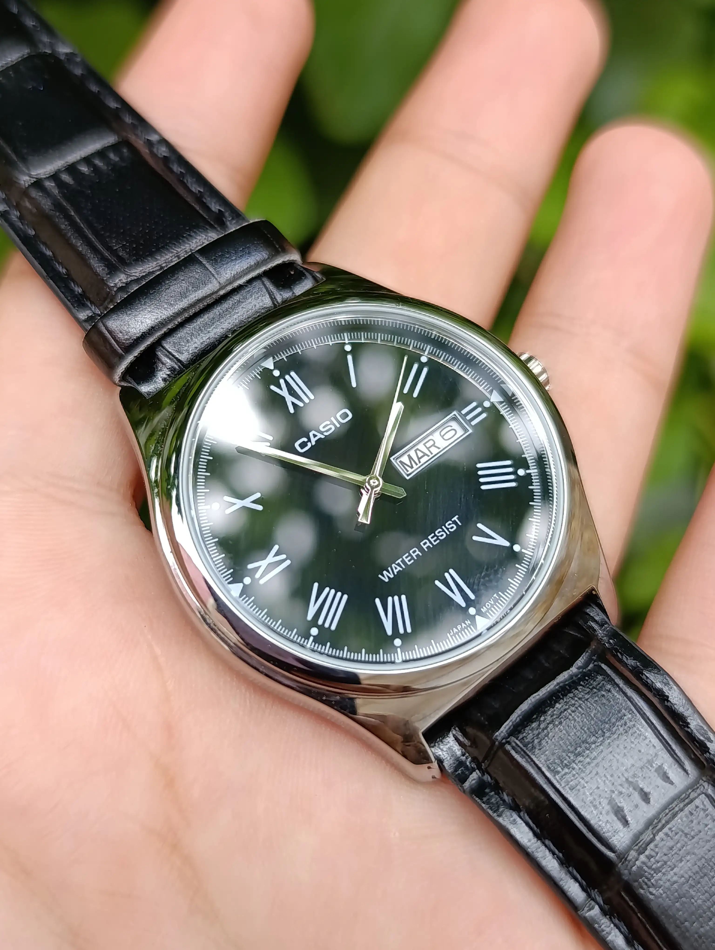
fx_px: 632
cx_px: 358
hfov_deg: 59.0
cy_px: 475
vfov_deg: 73.8
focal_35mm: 23
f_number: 1.6
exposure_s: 1/120
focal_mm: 6.14
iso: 100
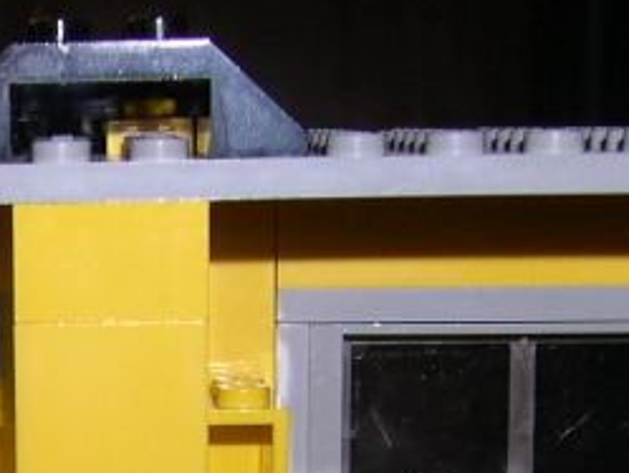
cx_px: -346
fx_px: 2836
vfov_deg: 9.0
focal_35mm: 156
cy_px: 956
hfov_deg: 12.0
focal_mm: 8
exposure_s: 1/60
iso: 100
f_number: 7.6
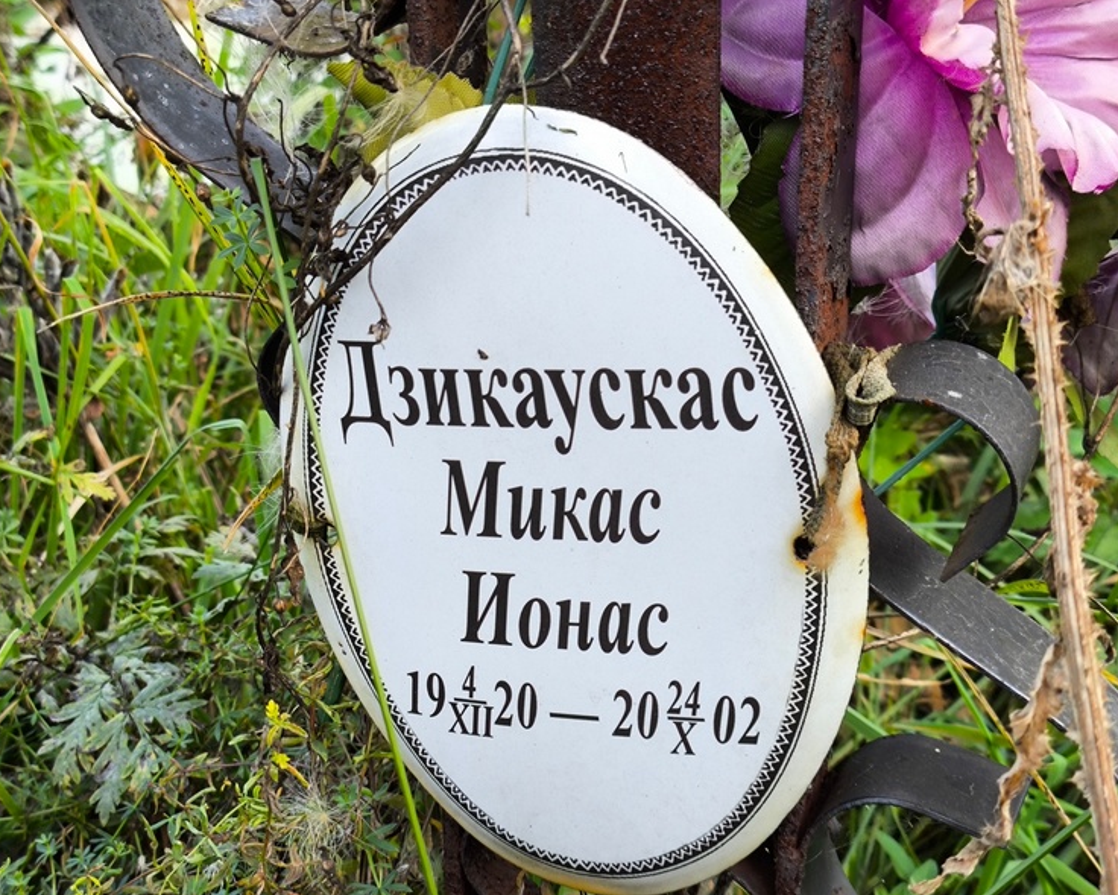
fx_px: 1754
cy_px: 453
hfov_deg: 35.3
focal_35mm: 53
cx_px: 584
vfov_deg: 28.6
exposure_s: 1/146
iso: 50
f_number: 1.7
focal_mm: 4.71
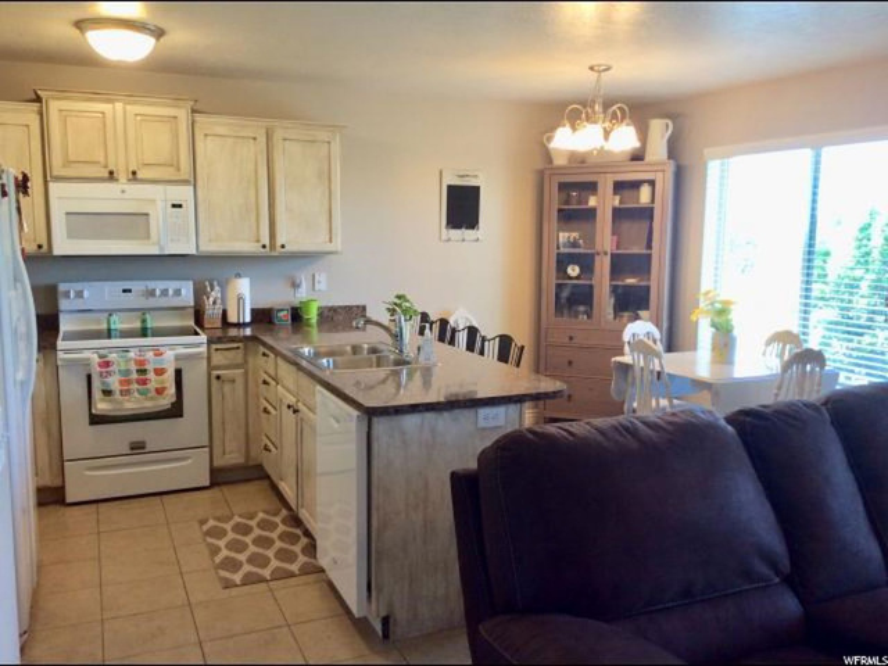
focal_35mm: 32
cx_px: 444
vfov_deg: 44.2
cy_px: 333
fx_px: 821
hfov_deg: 56.8
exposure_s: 1/30
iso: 40
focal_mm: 3.3
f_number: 2.4
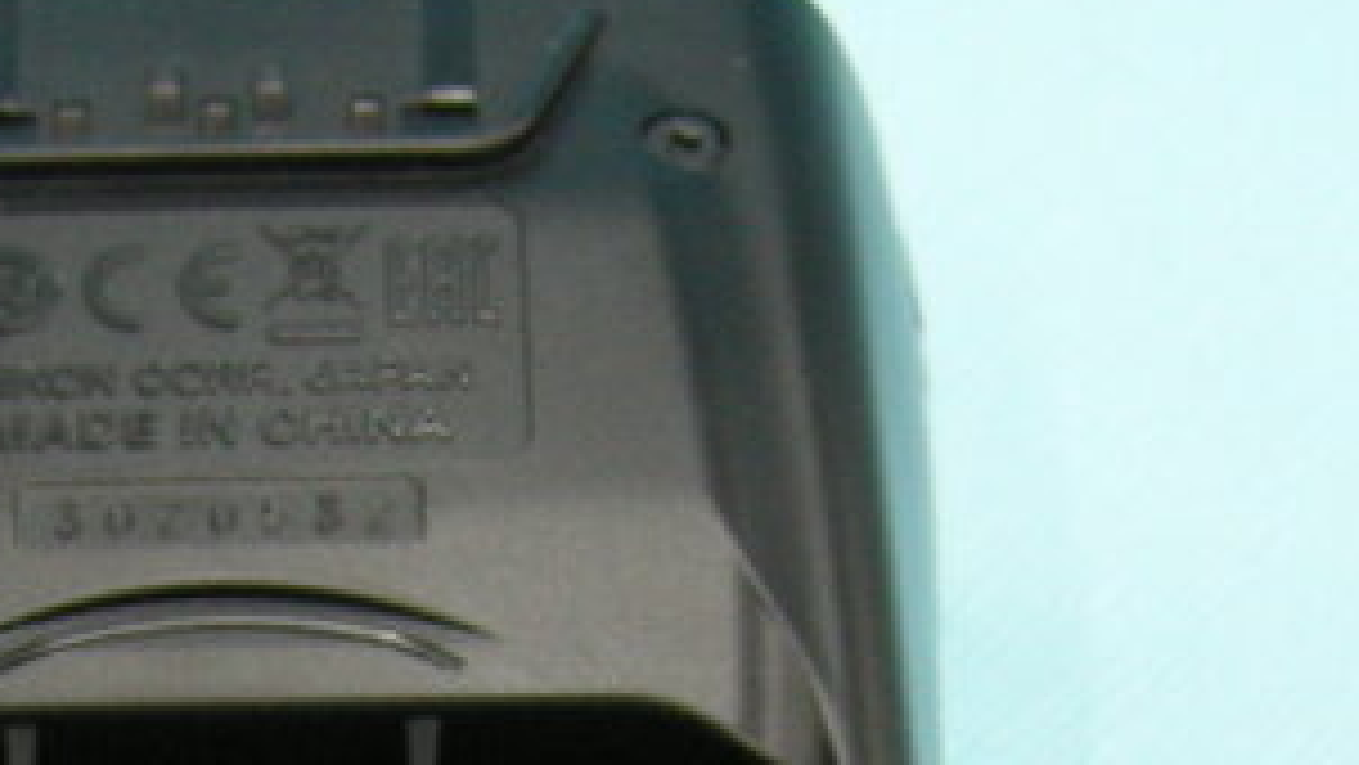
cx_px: 324
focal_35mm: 156
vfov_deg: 7.3
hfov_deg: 13.7
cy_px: 1782
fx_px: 5622
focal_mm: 7.5
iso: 121
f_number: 2.7
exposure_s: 1/50.4
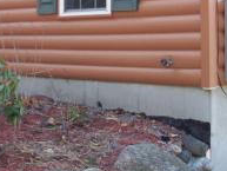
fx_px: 728
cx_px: 45
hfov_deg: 17.6
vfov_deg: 13.2
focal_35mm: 111
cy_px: 5
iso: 80
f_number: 2.8
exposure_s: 1/131
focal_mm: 6.2
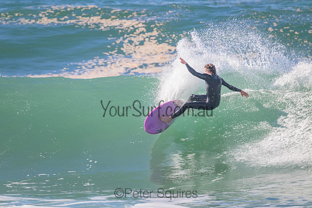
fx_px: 6935
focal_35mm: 800
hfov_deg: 2.6
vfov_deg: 1.7
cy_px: 104
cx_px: 156
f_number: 11
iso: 2000
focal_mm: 800
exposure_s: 1/2000
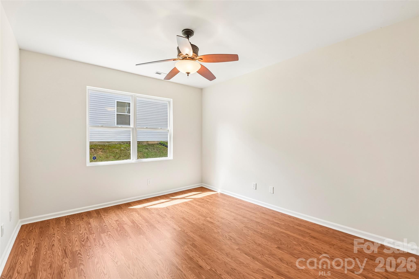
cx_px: 210
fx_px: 175
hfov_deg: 100.4
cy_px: 140
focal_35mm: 15
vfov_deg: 77.3
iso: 200
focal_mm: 15
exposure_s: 1/80
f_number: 8
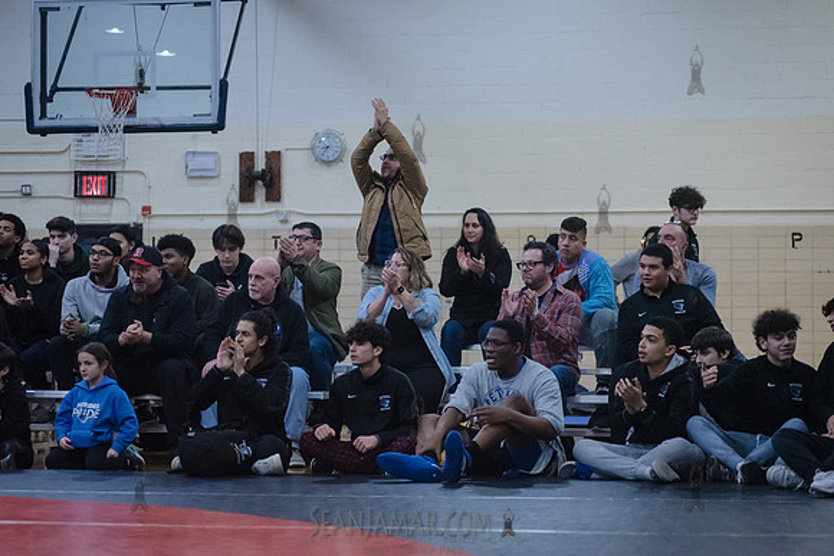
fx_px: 1903
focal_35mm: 82
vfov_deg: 16.6
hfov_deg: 24.7
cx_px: 417
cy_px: 278
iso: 8000
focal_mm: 80
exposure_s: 1/400
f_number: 3.2
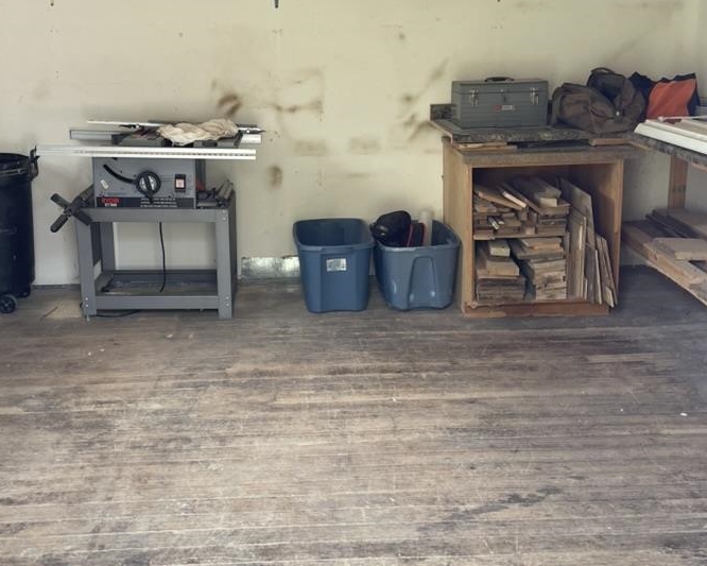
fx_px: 816
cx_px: 317
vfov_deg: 38.1
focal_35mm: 39
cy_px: 224
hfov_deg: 46.8
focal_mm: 4.2
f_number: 1.6
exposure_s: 1/121
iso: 100
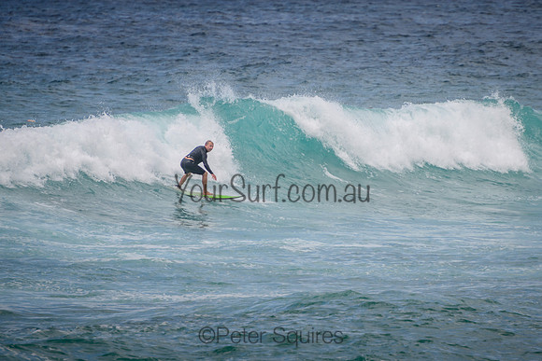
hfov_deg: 3.8
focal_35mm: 549
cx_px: 358
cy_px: 150
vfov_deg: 2.5
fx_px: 8272
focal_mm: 400
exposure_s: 1/2000
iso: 250
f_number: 5.6
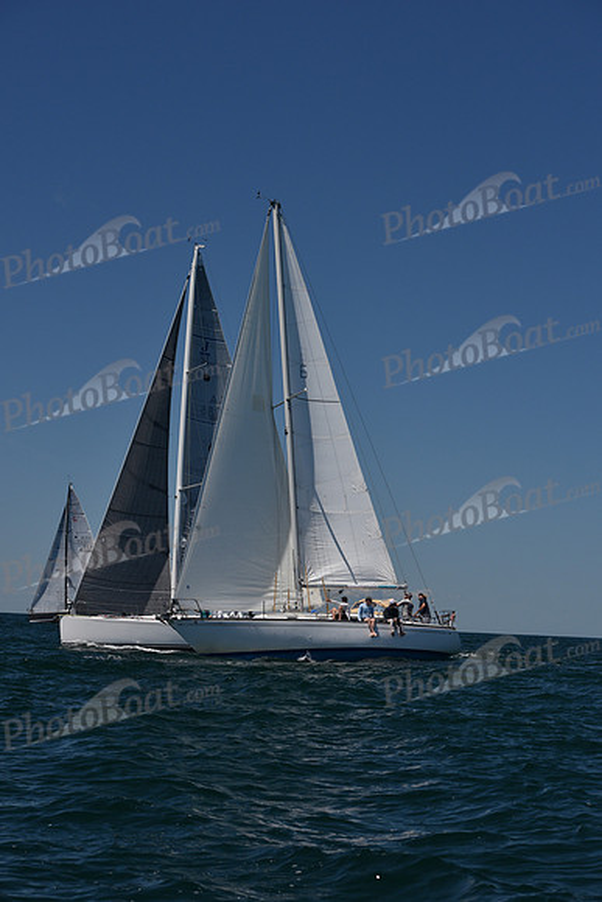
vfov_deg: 25.4
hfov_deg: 17.1
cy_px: 451
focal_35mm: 80
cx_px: 301
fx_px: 2005
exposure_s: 1/800
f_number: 8
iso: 250
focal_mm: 80
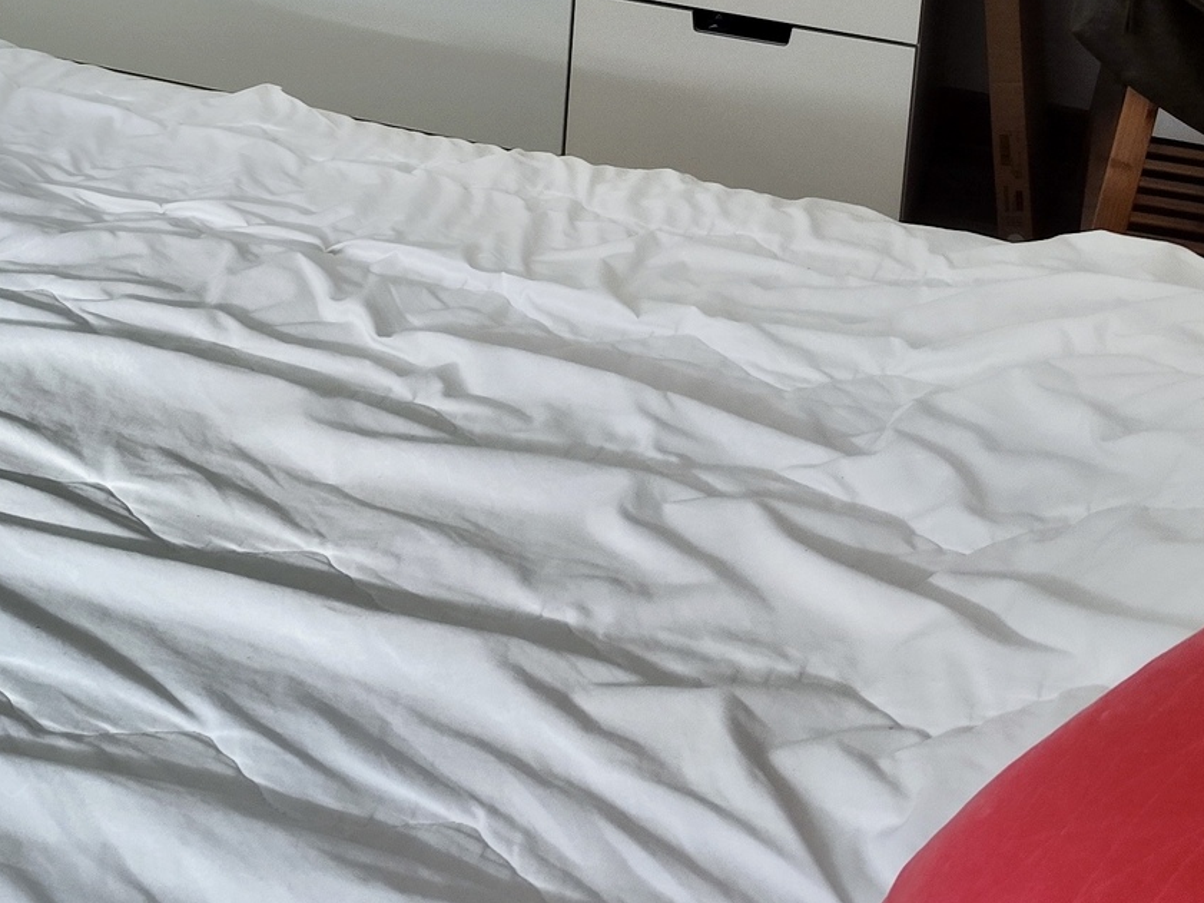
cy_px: -356
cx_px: -117
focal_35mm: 70
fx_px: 2435
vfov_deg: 19.0
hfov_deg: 25.7
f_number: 1.69
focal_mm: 7.01
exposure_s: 1/53.8
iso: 1400
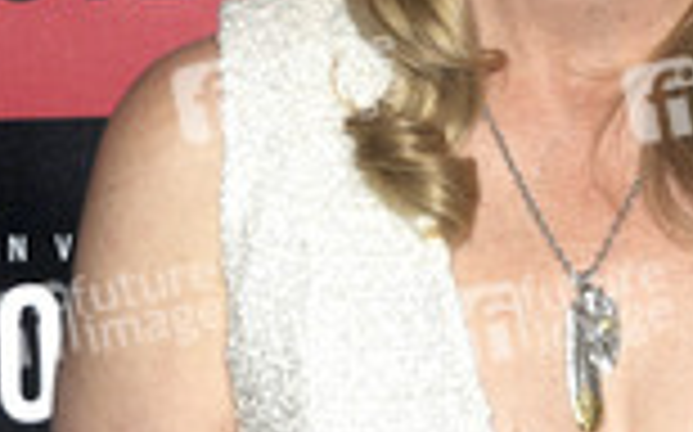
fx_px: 4397
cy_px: -22
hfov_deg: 9.0
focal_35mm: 233
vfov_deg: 5.6
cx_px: 616
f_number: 9
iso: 800
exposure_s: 1/200
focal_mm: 78
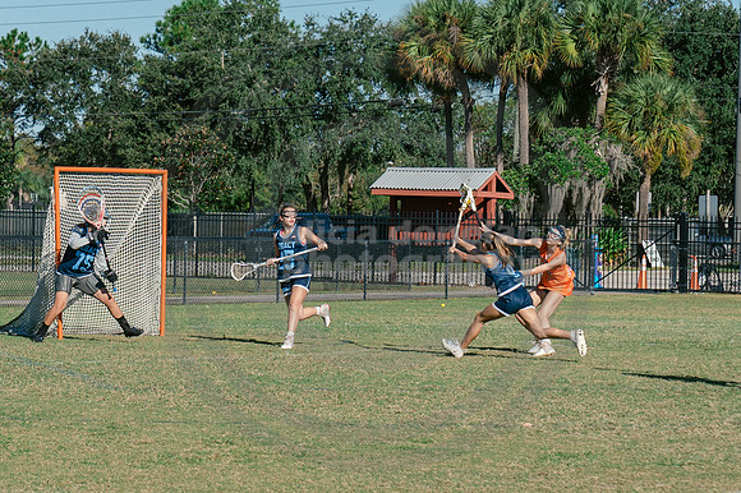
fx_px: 3308
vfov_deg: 8.5
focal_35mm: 161
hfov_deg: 12.6
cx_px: 25
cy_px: 250
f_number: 5.6
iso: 250
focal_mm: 70
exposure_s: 1/1600
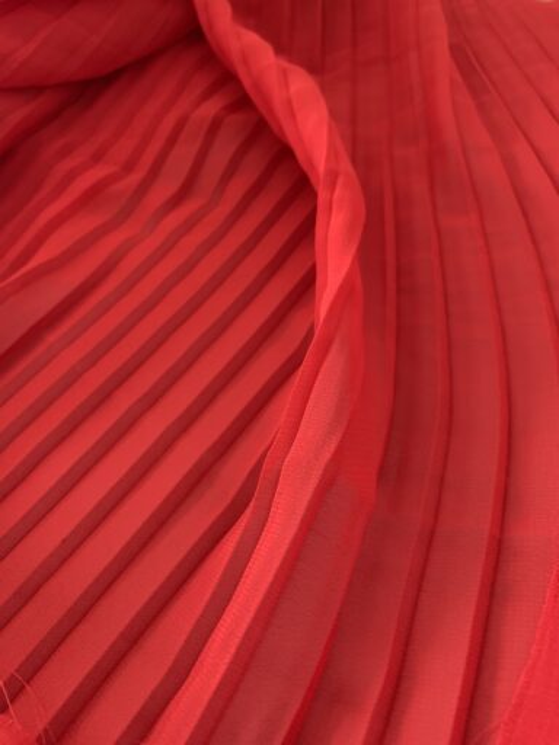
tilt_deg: -50.3
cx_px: 280
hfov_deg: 53.1
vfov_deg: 67.3
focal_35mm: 26
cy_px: 372
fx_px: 560
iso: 640
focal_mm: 4.25
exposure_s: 1/30
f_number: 1.8
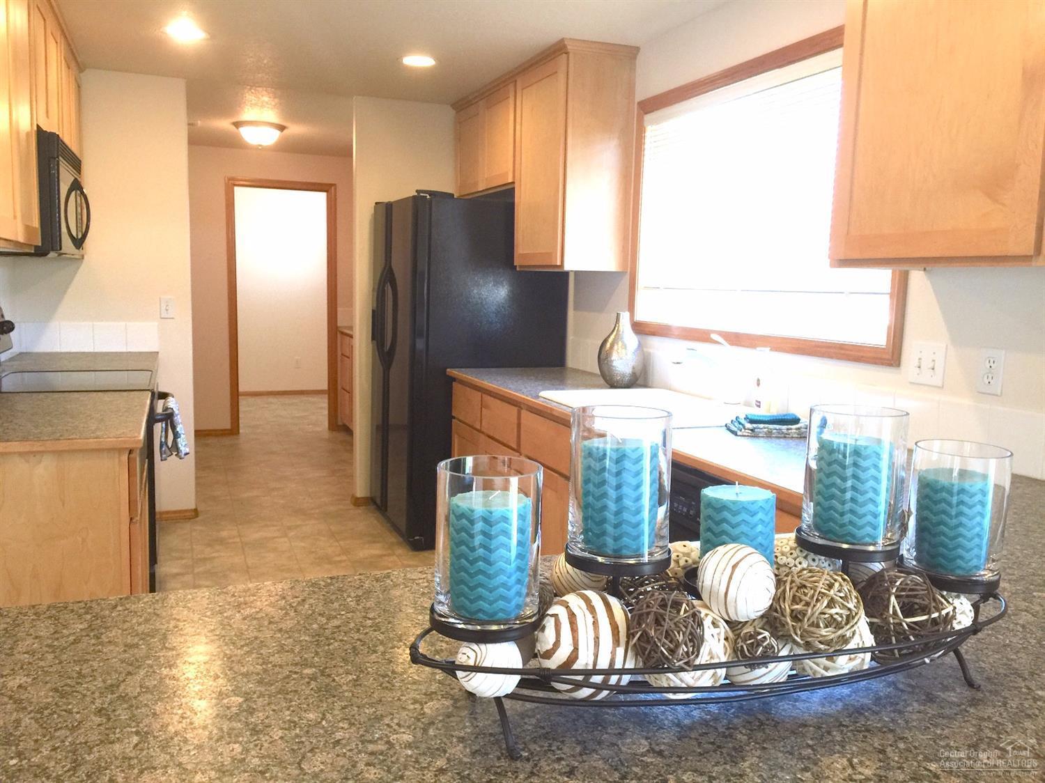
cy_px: 392
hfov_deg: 61.7
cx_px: 522
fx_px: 875
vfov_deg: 48.2
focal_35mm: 29
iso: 40
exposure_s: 1/30
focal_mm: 4.15
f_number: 2.2
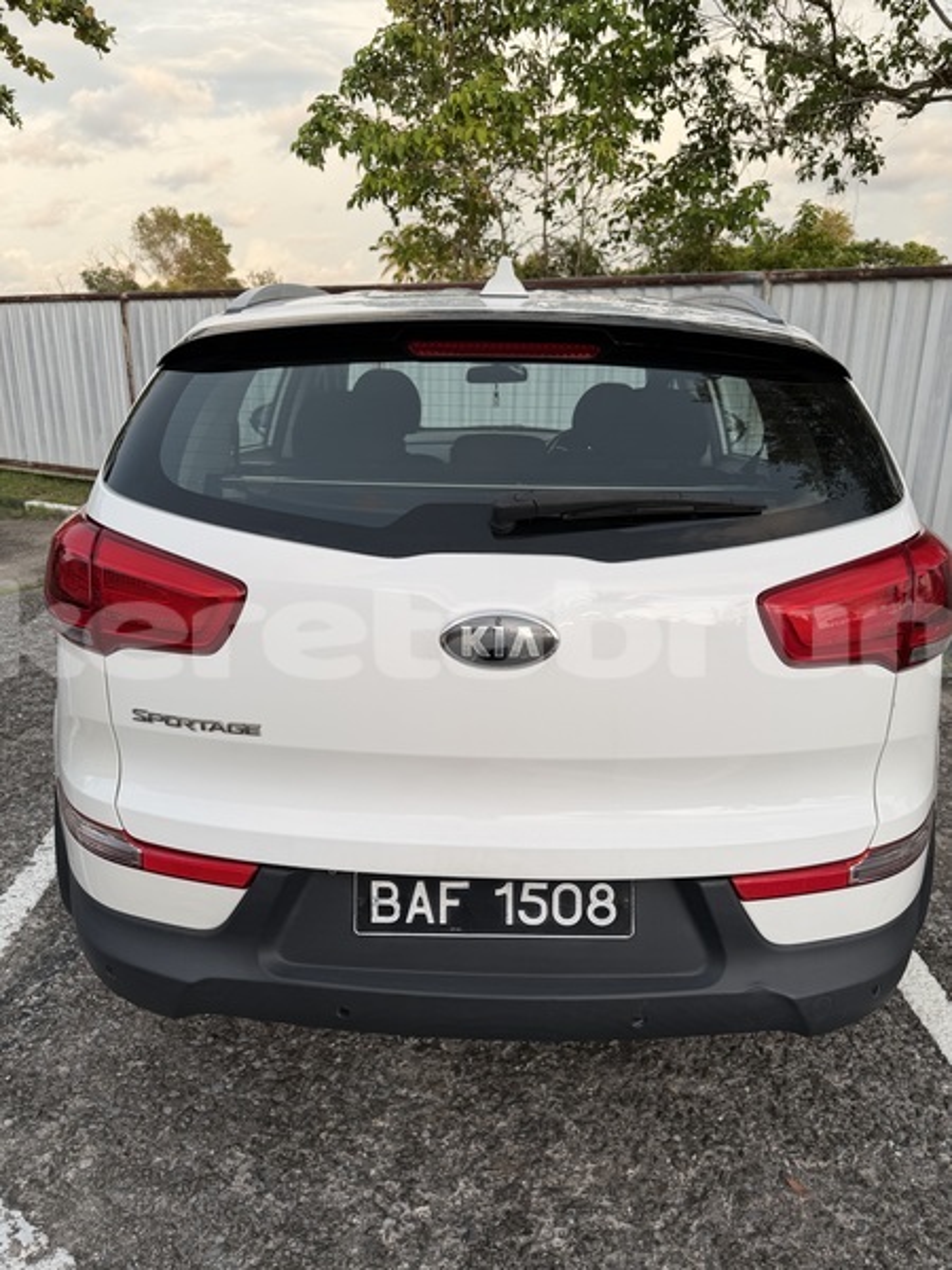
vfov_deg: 71.6
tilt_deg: -15.8
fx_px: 880
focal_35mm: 24
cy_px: 635
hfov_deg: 56.8
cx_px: 476
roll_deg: -2.9
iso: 80
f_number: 1.78
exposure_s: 1/602
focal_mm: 6.76
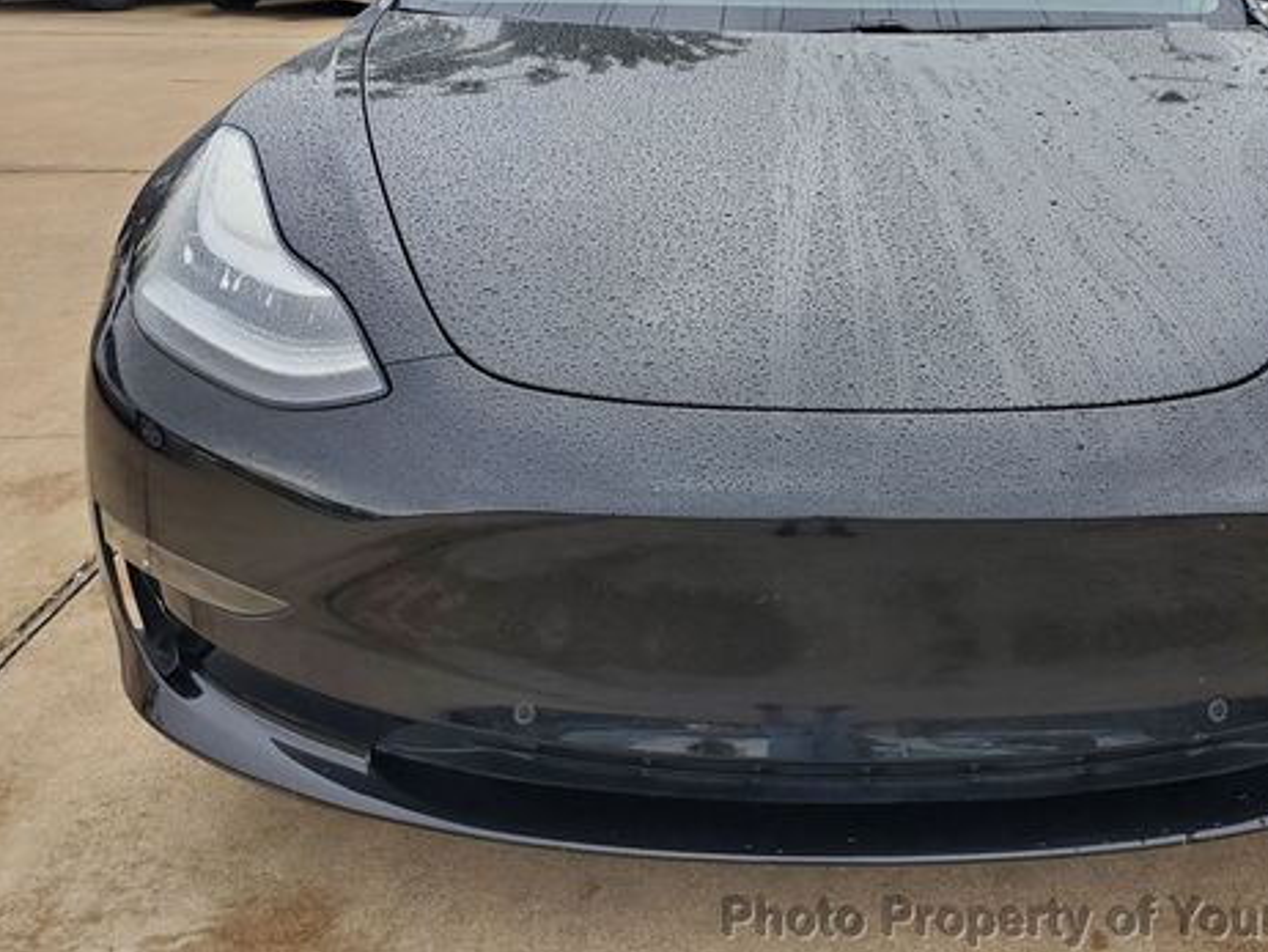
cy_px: 318
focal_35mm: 36
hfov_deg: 50.6
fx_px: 1319
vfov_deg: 39.2
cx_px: 826
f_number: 2.4
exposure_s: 1/120
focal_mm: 4.3
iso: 50
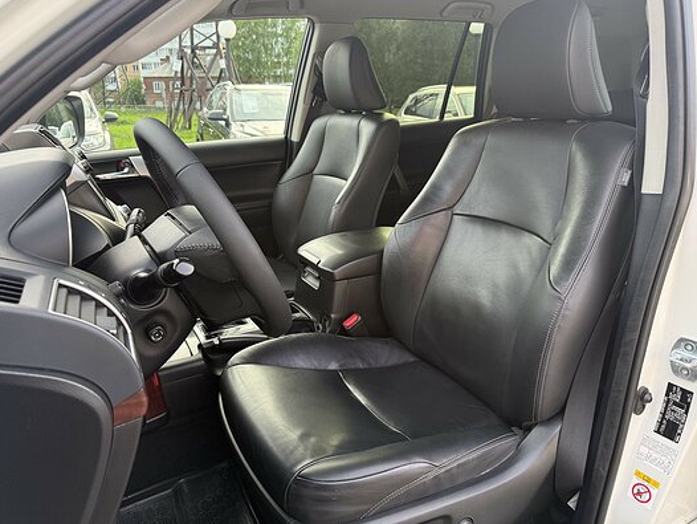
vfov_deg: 54.9
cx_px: 339
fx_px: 504
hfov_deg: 69.4
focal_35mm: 25
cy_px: 253
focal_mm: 6.76
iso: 160
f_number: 1.78
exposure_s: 1/185
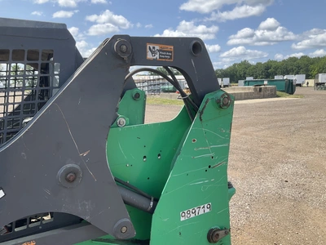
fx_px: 273
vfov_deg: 48.2
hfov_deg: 61.7
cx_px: 163
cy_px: 122
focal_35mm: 29
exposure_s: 1/829
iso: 25
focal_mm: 3
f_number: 1.8
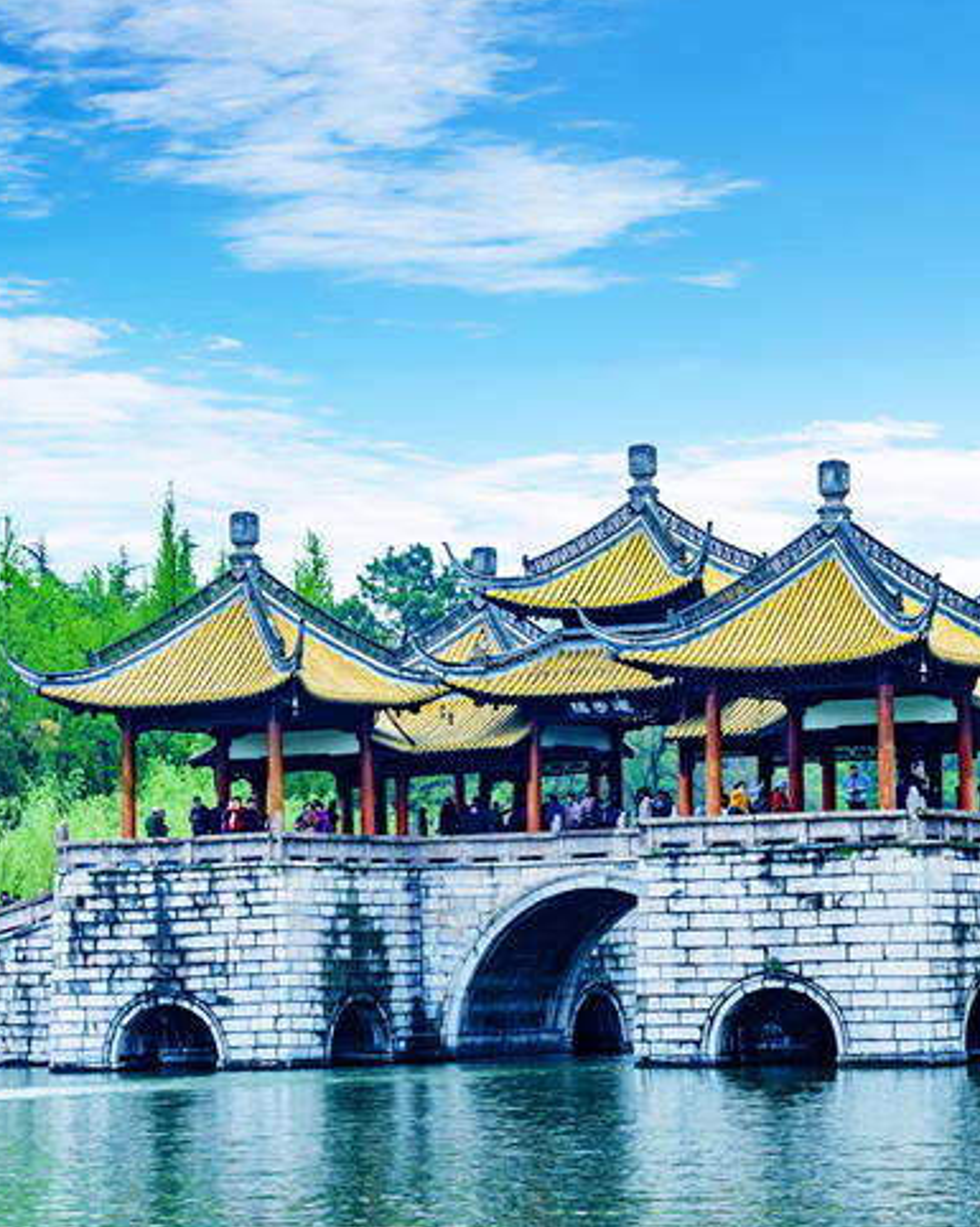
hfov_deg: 13.5
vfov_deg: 16.8
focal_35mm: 114
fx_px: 4137
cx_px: 379
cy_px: 756
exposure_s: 1/100
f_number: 7.1
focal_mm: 65
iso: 200
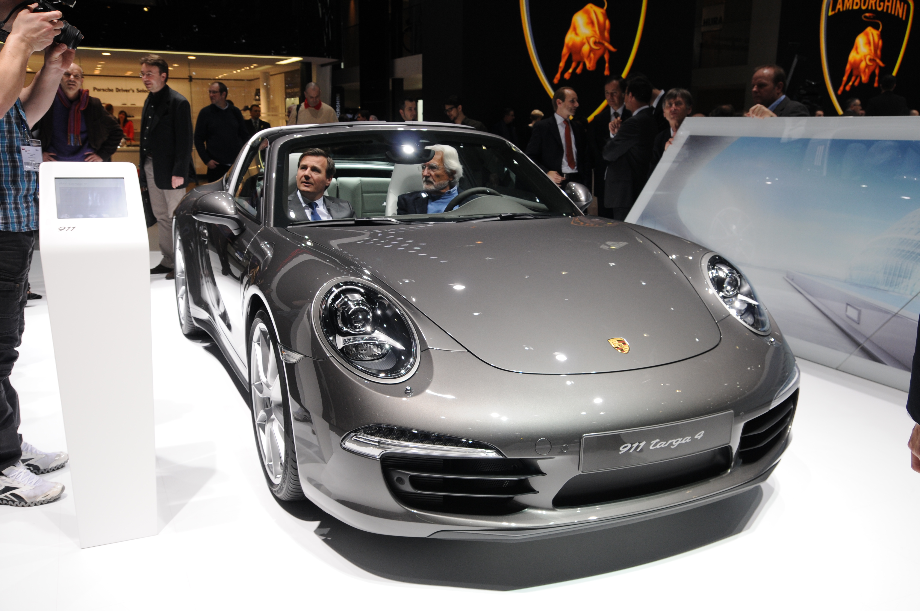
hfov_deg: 57.3
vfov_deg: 39.9
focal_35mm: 33
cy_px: 306
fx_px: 842
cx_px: 460
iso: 320
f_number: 8
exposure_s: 1/250
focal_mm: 22
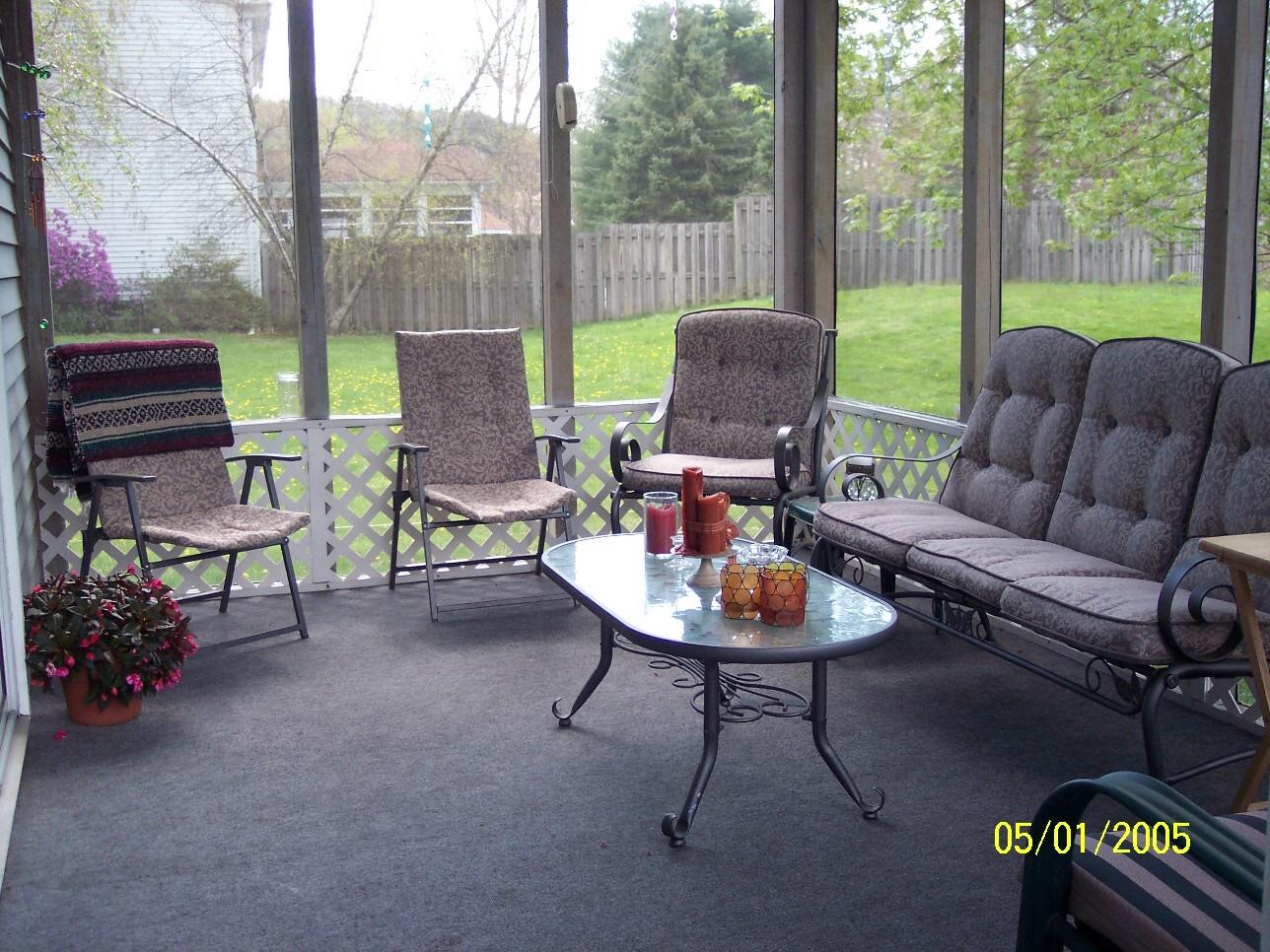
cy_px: 476
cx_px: 635
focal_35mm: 38
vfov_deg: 37.7
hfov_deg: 49.0
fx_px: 1394
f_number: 2.8
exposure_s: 1/125
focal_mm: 8
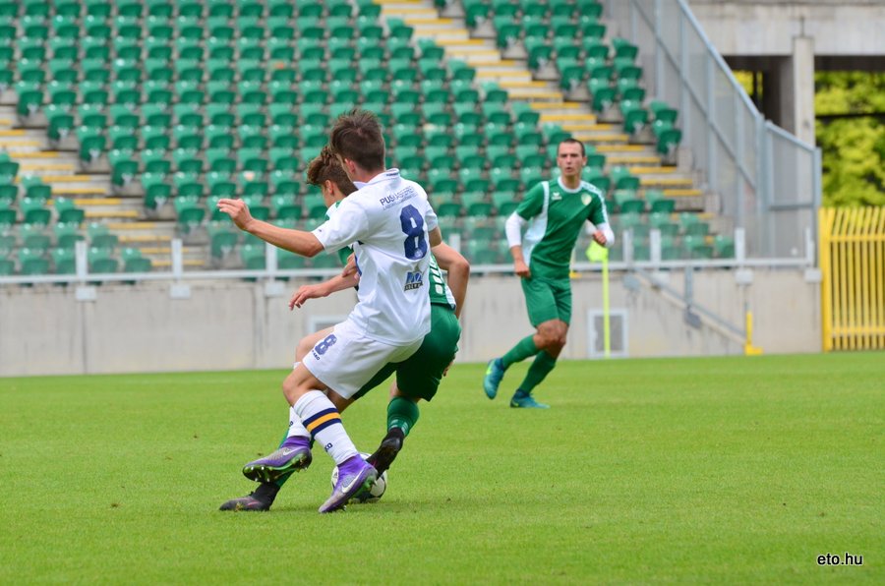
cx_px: 442
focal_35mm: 300
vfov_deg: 4.6
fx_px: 7359
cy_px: 293
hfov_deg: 6.9
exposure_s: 1/2500
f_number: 6.3
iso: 1000
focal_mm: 200
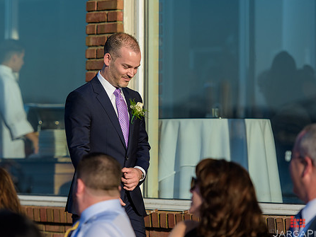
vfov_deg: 7.1
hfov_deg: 9.5
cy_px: 116
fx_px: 1900
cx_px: 105
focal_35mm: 208
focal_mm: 145
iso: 200
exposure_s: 1/3200
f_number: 3.2
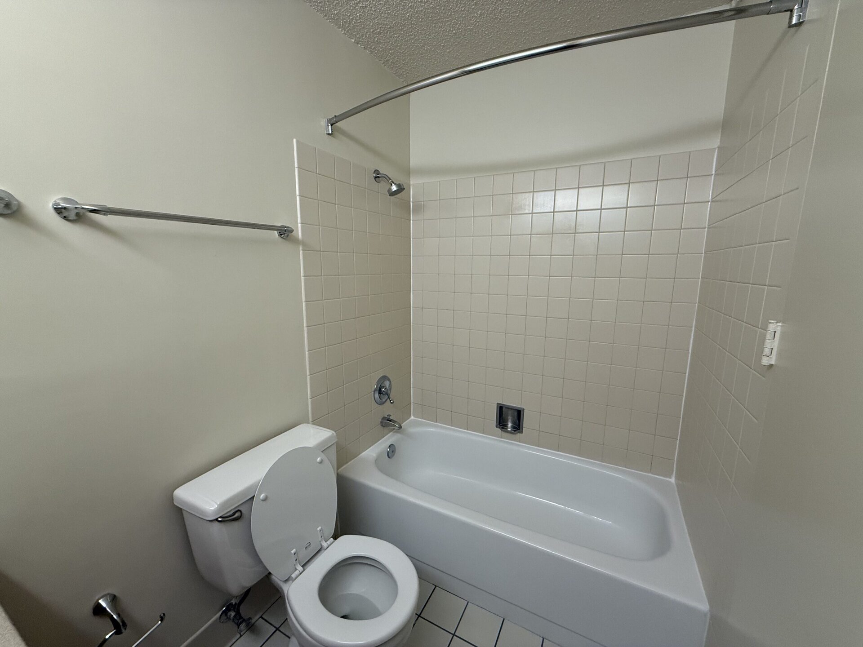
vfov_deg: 85.7
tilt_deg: -9.3
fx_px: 349
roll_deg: -0.4
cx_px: 432
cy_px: 324
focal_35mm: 14
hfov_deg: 102.1
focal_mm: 2.22
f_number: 2.2
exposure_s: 1/120
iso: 200
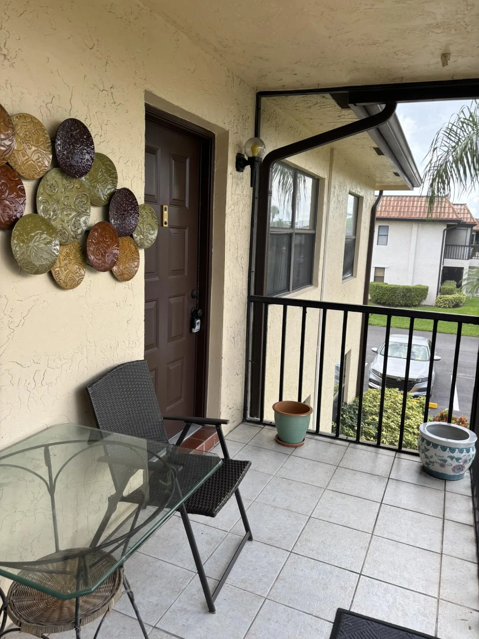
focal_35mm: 26
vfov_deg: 67.3
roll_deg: -3.2
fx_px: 480
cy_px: 320
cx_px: 240
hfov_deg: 53.1
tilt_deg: -8.7
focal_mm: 5.96
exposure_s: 1/351
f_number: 1.6
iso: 50
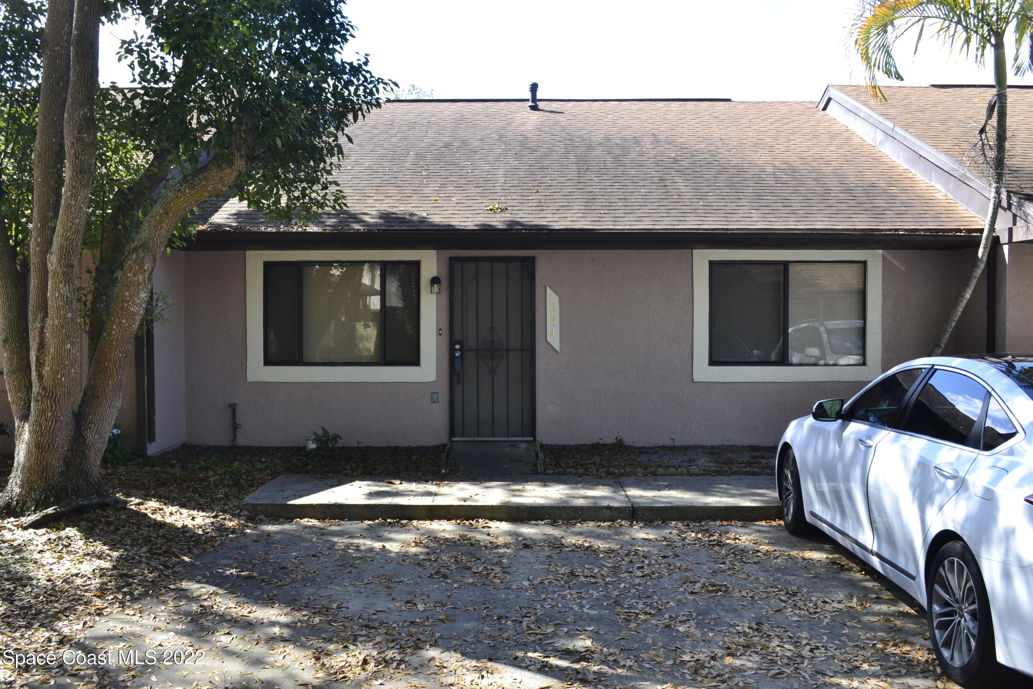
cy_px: 344
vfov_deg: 40.0
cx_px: 516
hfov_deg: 57.2
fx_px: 947
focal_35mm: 33
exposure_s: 1/160
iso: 400
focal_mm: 22
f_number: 9
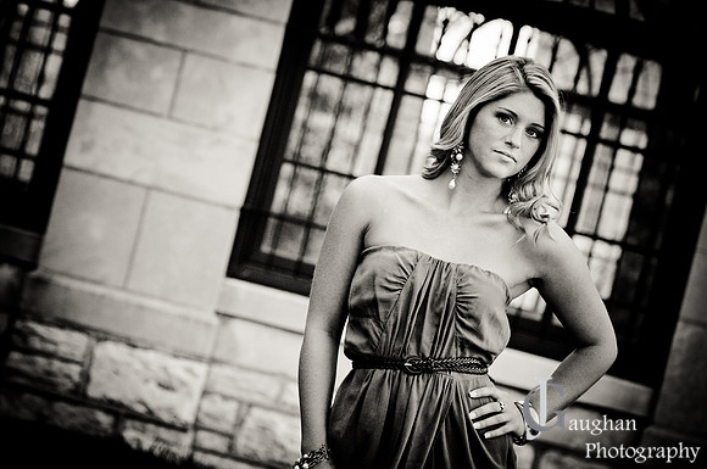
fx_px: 3295
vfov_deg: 8.1
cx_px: 354
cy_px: 234
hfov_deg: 12.2
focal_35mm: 168
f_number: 3.5
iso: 640
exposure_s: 1/640
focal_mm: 112
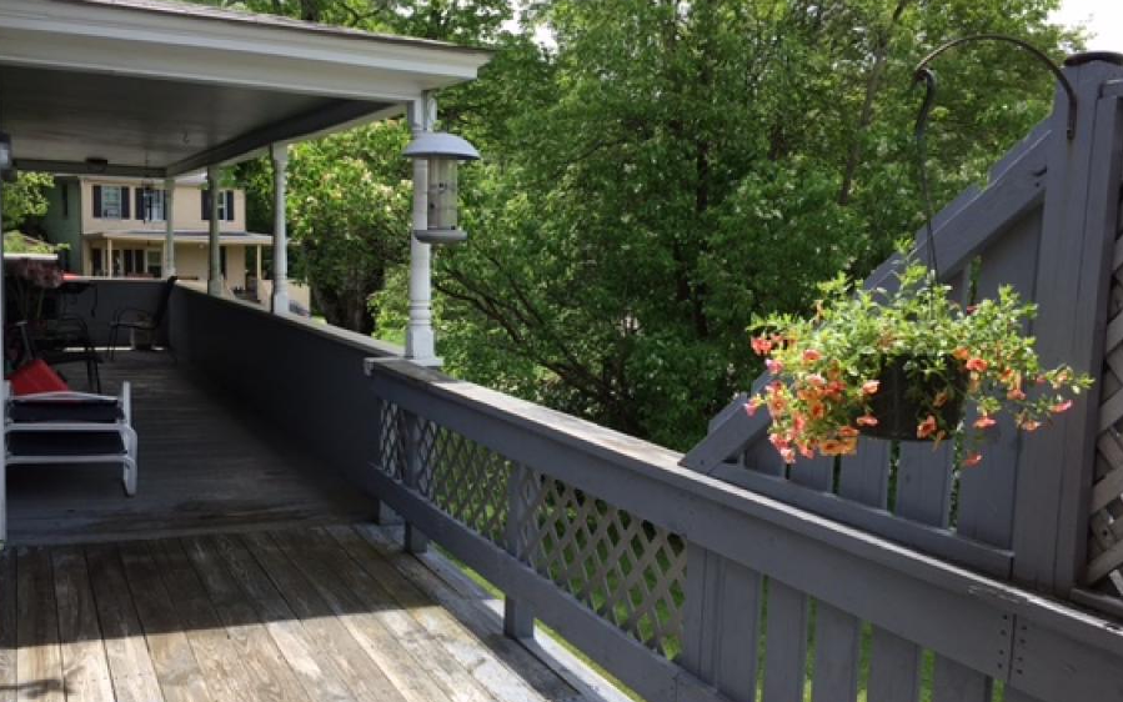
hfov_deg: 55.3
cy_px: 360
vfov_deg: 36.3
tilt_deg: -5.6
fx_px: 1071
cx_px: 527
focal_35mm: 35
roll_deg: -1.3
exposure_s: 1/663
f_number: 2.2
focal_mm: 4.15
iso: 25
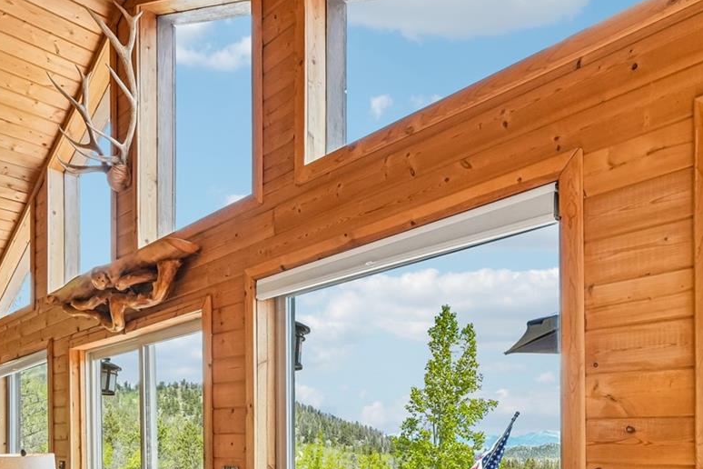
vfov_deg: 38.5
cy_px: 447
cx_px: 352
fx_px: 605
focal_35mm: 31
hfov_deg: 60.3
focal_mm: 10
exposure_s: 1/30
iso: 800
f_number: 8
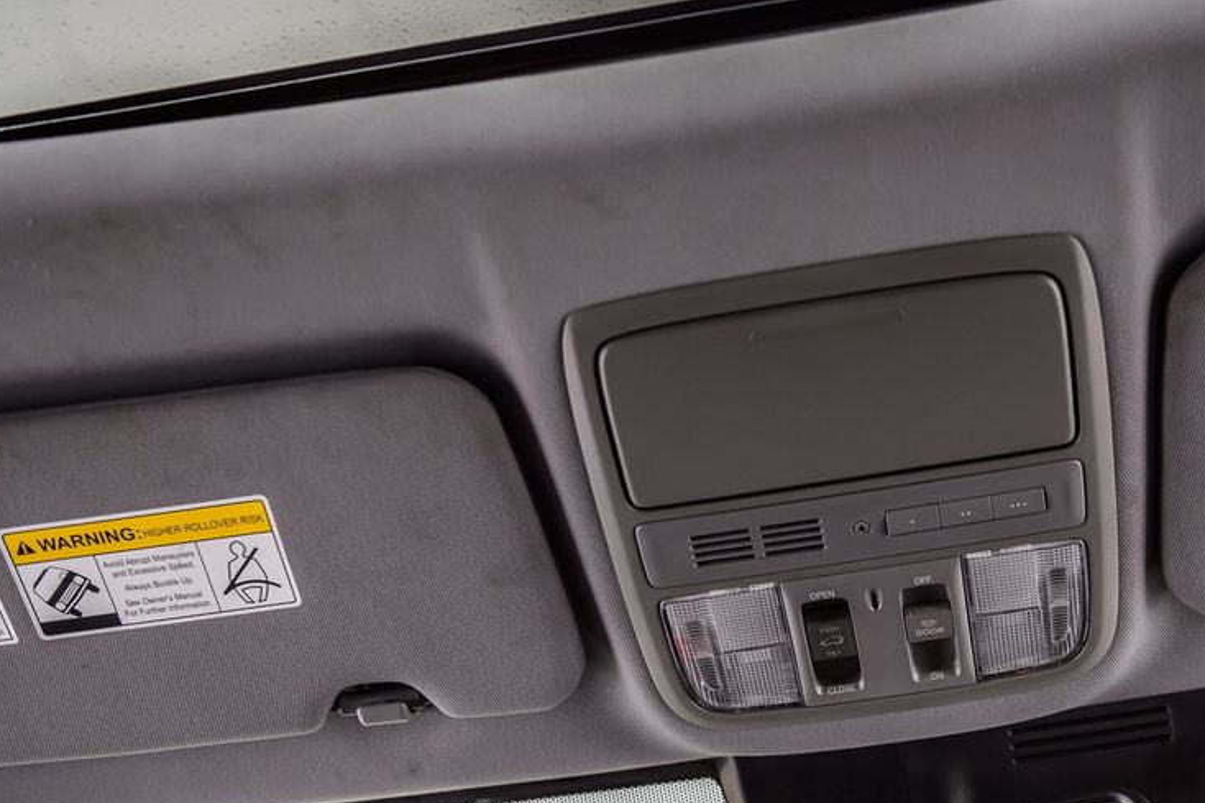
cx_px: 818
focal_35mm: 53
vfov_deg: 25.3
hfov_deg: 37.1
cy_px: 557
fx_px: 1774
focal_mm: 38
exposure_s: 1/80
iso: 400
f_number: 4
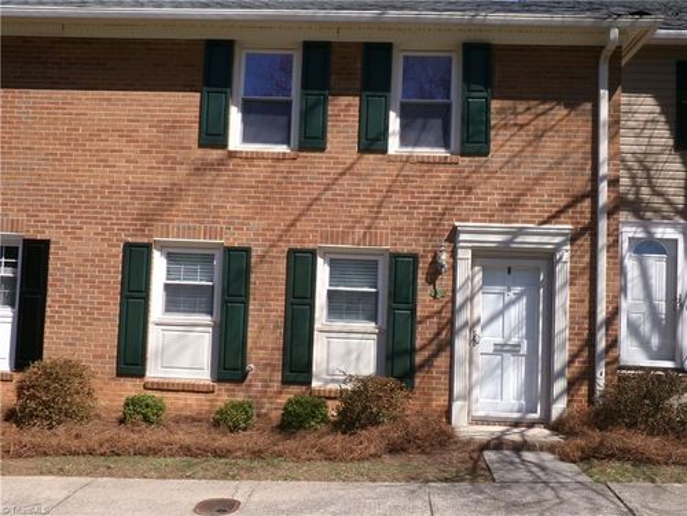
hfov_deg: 50.1
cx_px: 344
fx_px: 734
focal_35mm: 37
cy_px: 258
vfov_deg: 38.7
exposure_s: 1/680
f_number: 4
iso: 100
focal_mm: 6.6
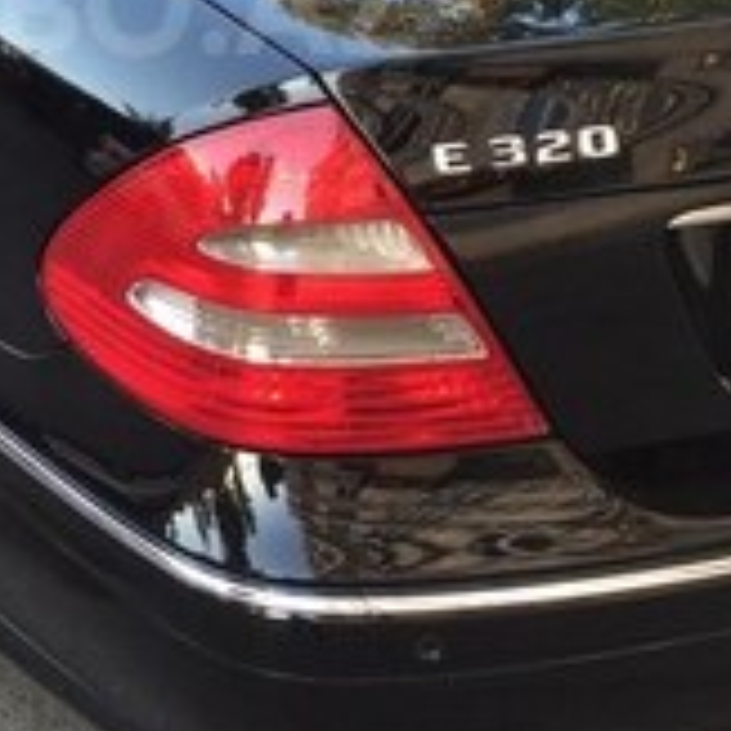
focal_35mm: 78
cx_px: 72
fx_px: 1864
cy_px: 4
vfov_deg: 21.4
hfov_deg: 21.7
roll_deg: -1.8
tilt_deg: -17.0
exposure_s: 1/50
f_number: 2.2
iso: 40
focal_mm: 4.15
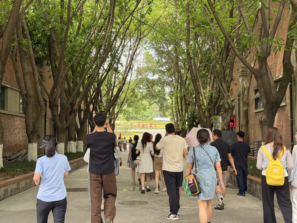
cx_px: 148
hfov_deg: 39.7
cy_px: 112
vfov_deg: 30.3
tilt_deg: +3.7
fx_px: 412
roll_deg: +0.6
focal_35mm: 48
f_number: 1.78
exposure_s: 1/415
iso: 80
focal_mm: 6.76
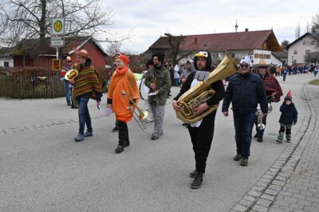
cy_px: 106
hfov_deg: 54.5
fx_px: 310
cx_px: 160
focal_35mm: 35
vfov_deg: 37.8
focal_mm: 35
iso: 2500
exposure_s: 1/640
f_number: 13
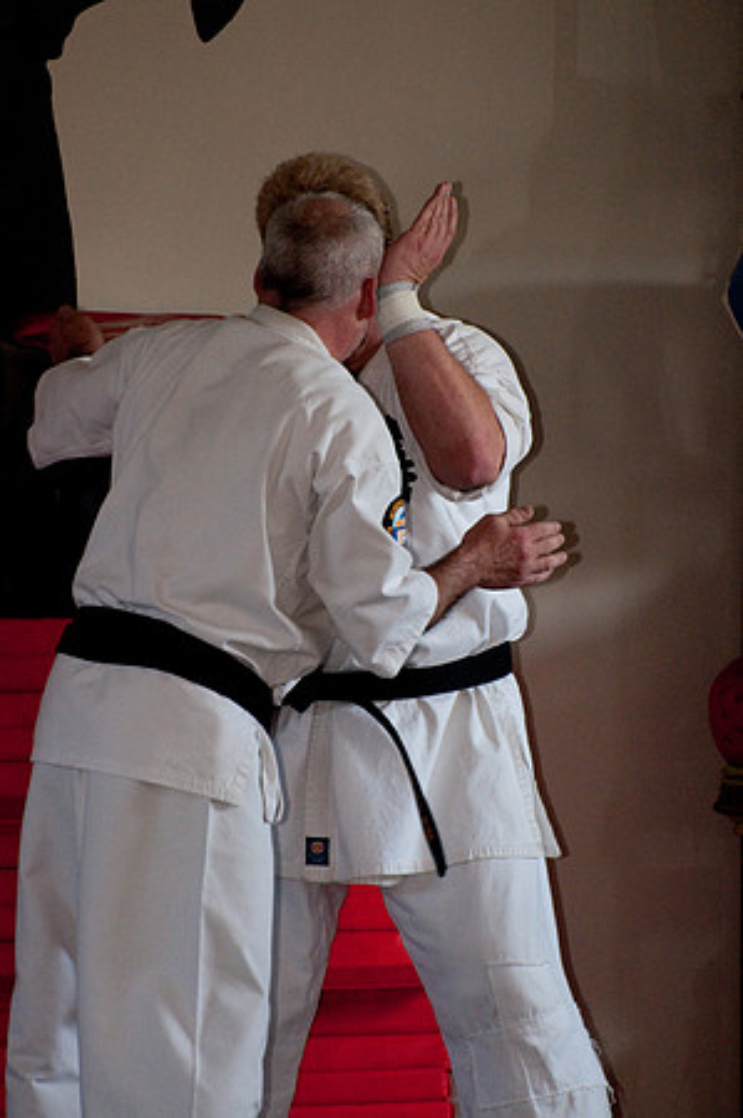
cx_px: 372
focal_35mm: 405
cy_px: 559
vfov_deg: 5.1
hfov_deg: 3.4
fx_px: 12566
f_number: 5.6
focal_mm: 270
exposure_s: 1/200
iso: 800
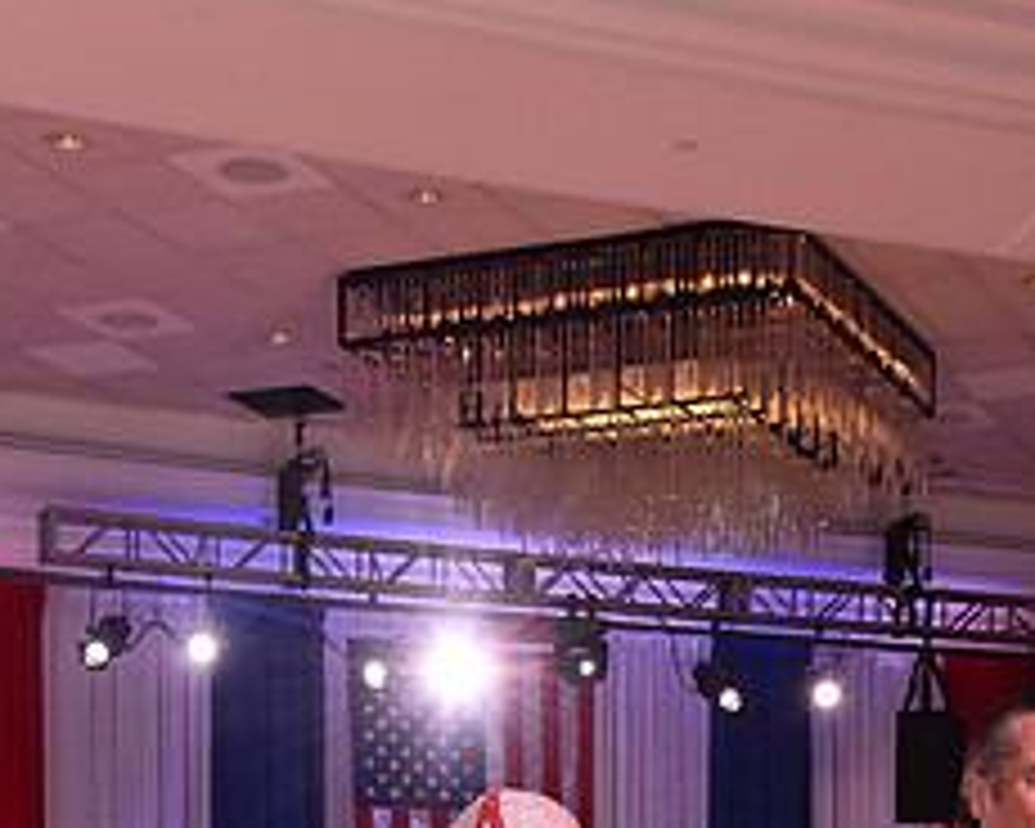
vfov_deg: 15.7
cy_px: 1260
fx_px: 2757
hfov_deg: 21.2
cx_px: 668
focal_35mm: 90
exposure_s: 1/320
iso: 2500
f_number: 7.1
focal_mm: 38
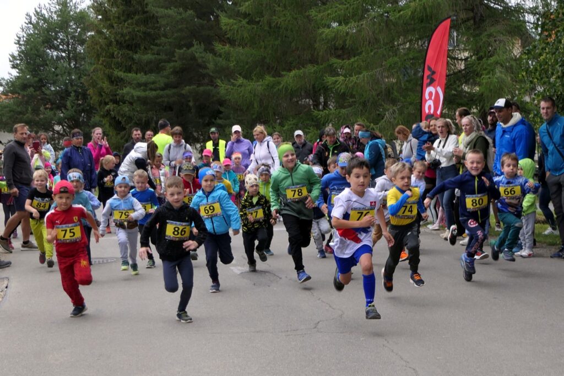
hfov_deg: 51.9
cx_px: 282
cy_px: 188
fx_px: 579
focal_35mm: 37
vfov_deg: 35.9
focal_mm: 13.5
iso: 125
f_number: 4
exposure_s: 1/320
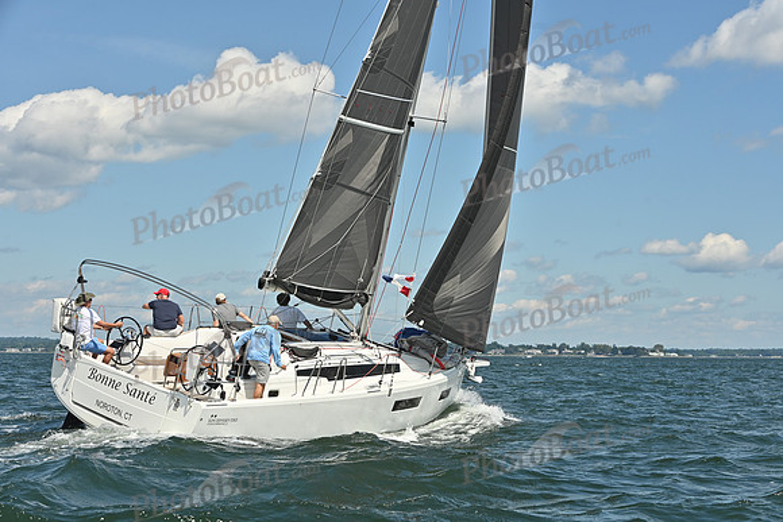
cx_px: 392
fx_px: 1523
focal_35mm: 70
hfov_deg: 28.8
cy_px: 261
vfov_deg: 19.5
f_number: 8
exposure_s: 1/1250
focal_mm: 70
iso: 250
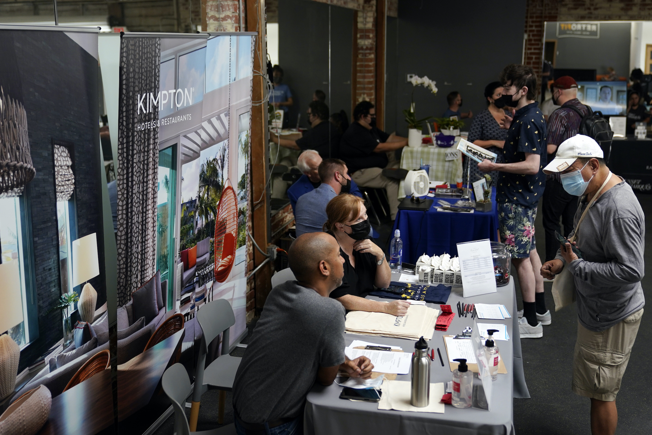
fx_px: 706
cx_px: 333
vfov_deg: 34.2
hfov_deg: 49.5
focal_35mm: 39
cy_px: 215
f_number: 2.8
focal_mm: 38
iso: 800
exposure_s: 1/400
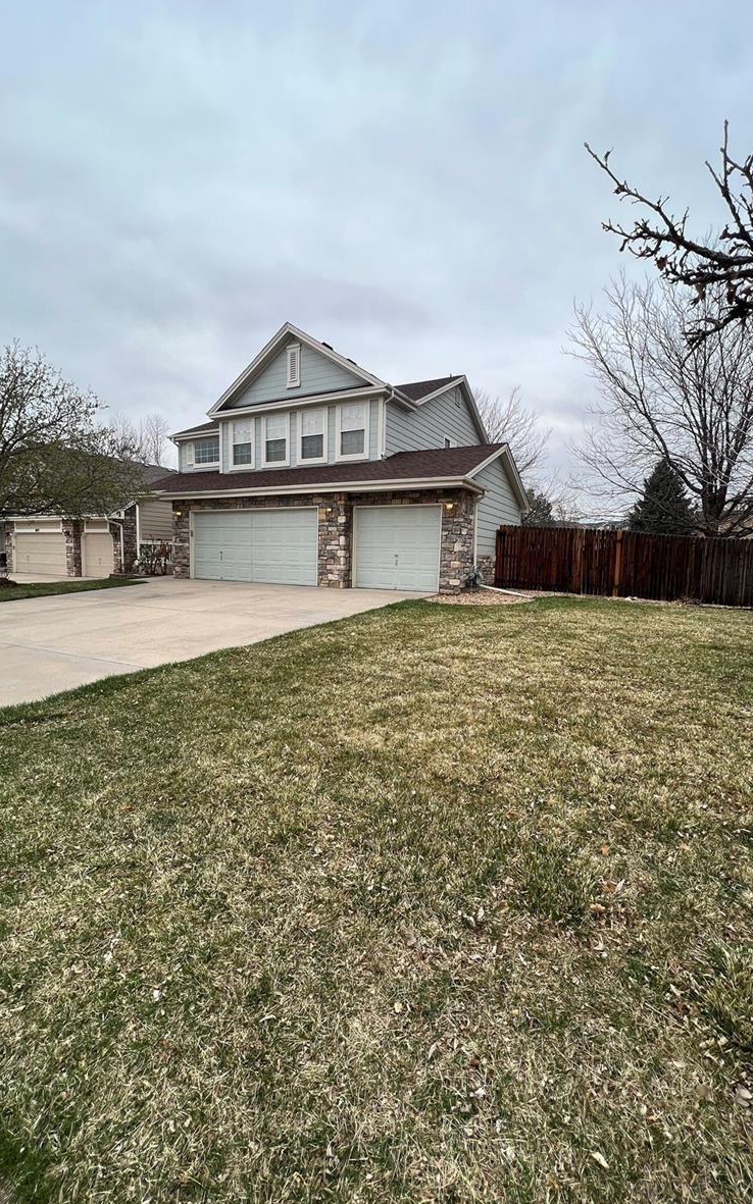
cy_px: 606
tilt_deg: -4.4
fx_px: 460
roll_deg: -1.0
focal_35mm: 14
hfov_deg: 78.6
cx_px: 383
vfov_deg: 105.3
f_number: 1.8
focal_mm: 1.57
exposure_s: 1/1292
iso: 32
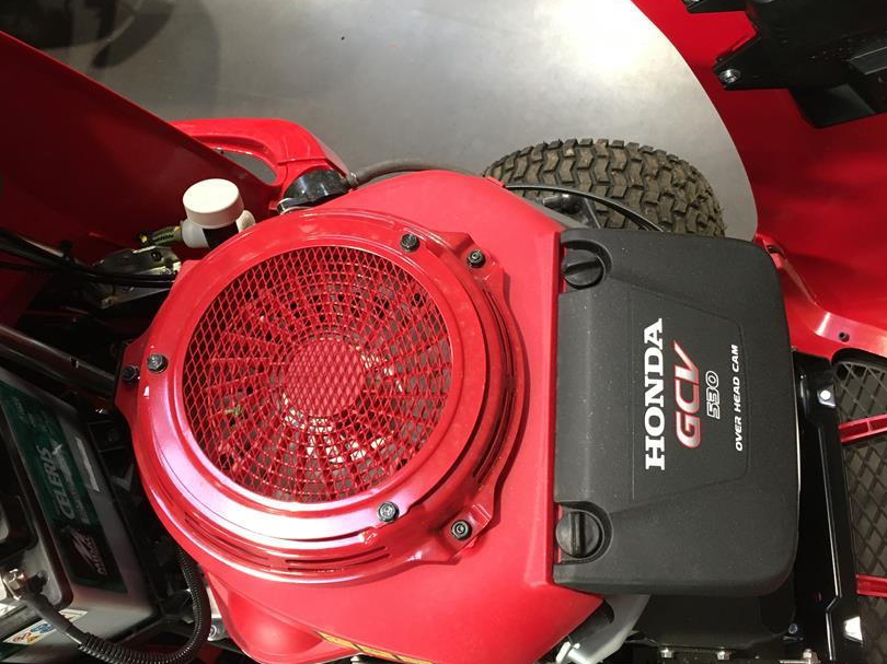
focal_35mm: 34
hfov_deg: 53.8
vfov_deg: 41.8
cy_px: 349
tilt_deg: -69.8
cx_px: 503
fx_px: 871
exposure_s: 1/33
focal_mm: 4.15
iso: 160
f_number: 2.2
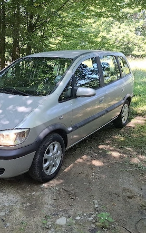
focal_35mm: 33
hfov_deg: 37.3
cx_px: 35
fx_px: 210
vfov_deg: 58.1
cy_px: 115
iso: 50
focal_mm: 5.54
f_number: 1.8
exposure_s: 1/123
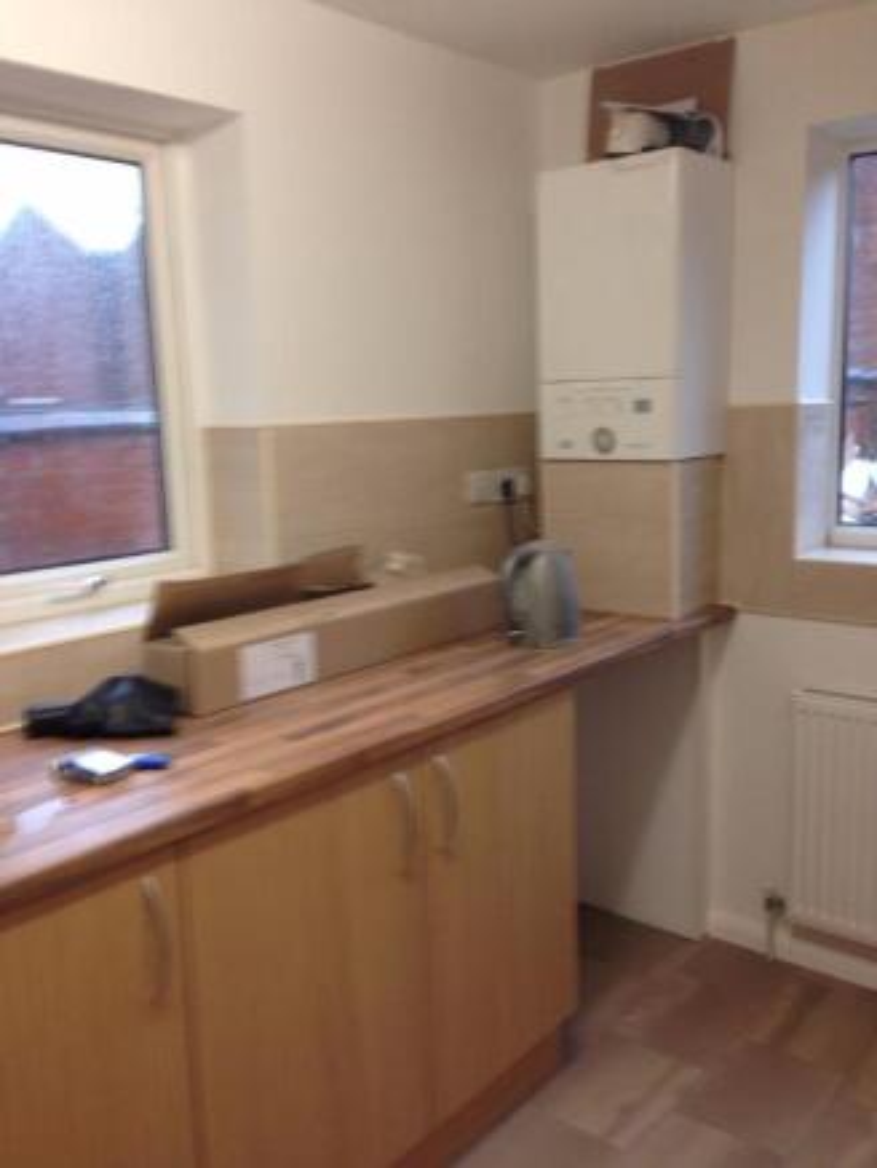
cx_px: 438
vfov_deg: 55.3
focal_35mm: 33
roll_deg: +1.2
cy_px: 584
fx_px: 1114
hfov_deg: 43.0
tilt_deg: -10.3
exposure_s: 1/20
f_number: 2.4
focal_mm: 4.12
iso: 64
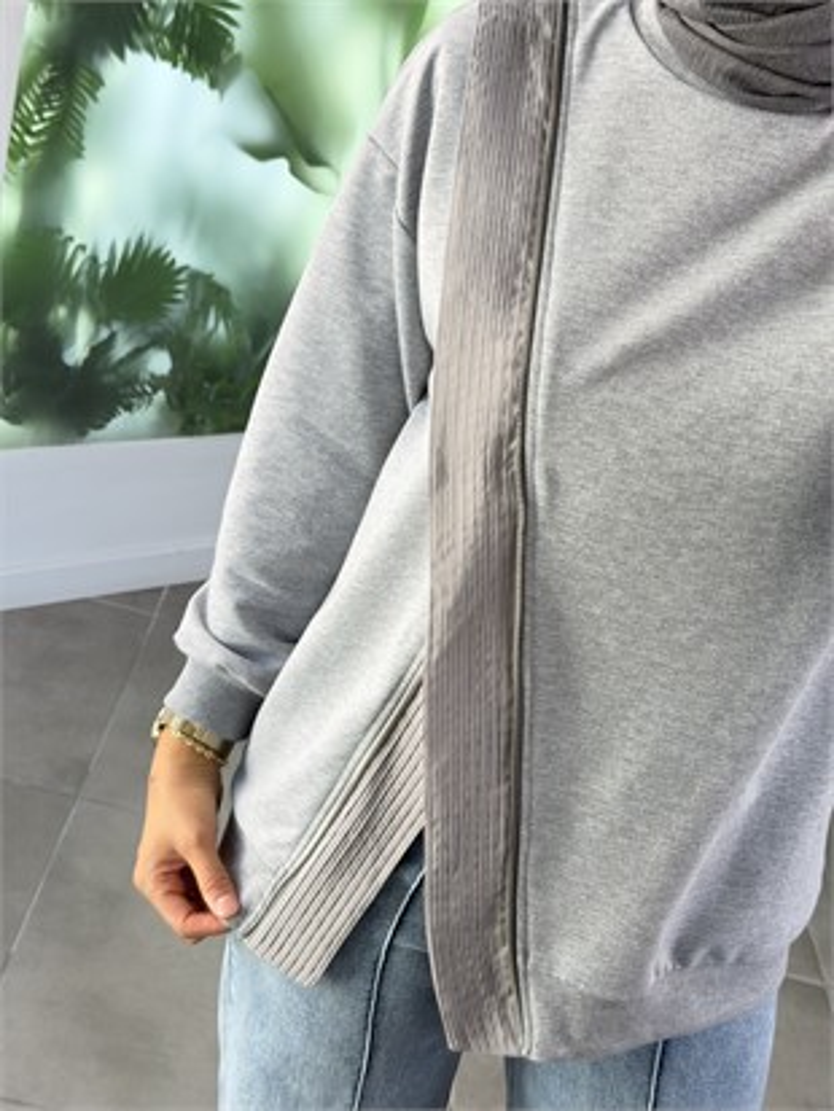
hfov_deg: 30.3
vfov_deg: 39.6
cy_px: 556
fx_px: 1541
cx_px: 417
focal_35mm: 48
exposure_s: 1/146
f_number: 1.78
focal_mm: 6.76
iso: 64
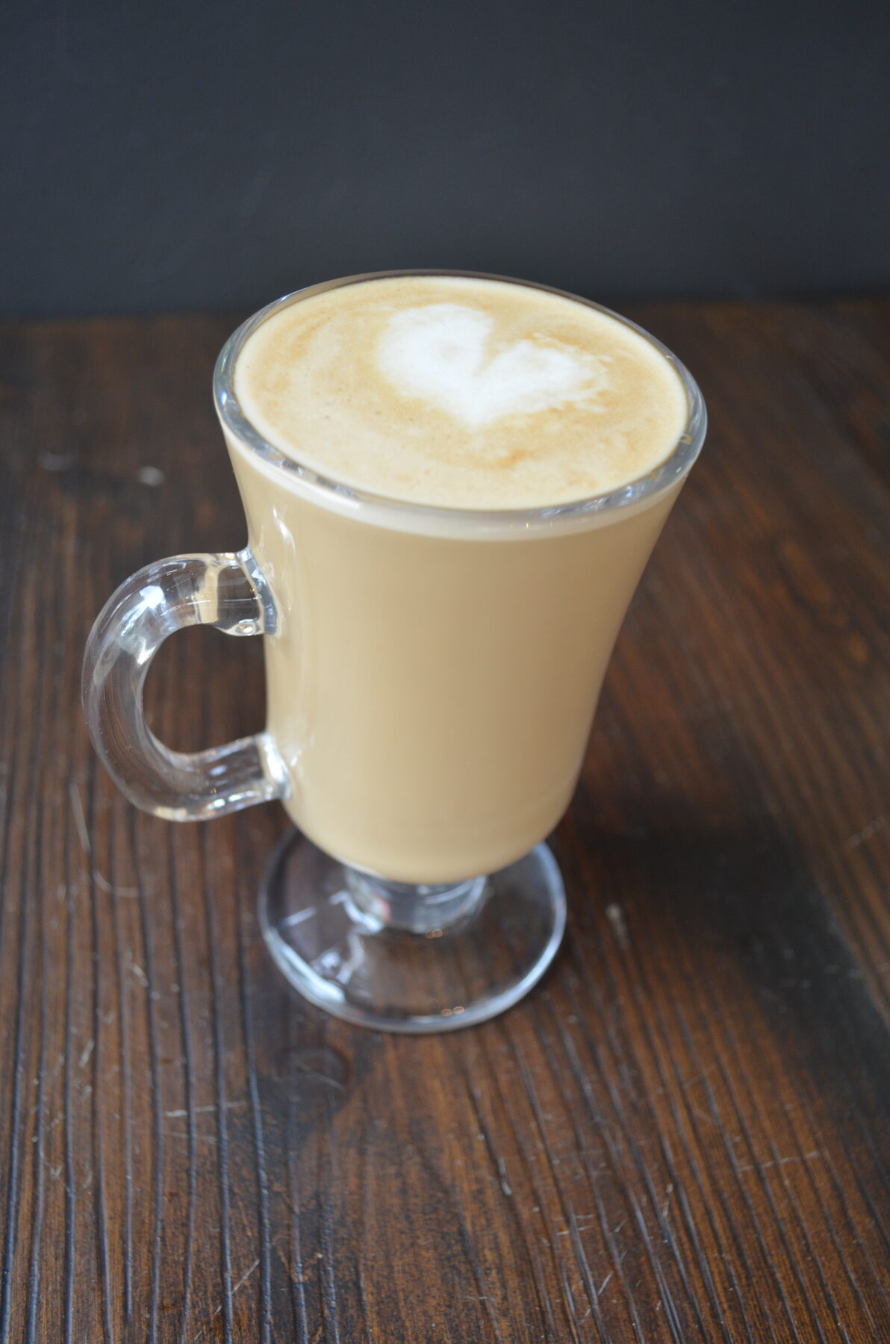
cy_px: 672
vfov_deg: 57.3
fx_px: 1229
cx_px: 445
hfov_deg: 39.8
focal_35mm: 33
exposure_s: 1/60
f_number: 4
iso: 450
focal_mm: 22
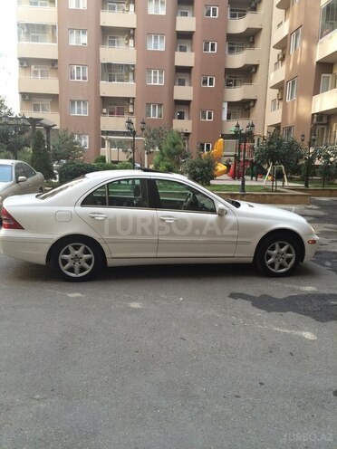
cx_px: 168
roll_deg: -1.0
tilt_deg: -9.6
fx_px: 376
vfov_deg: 61.7
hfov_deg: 48.2
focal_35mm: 29
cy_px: 224
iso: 32
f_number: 2.2
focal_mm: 4.15
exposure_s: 1/119
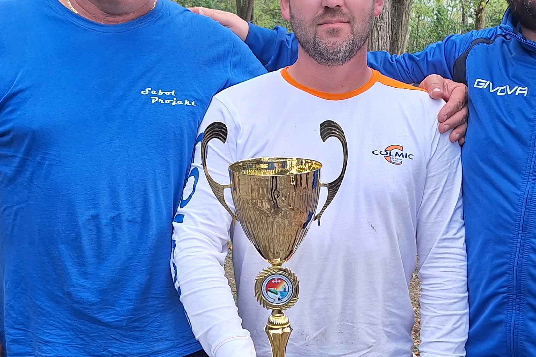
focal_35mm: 60
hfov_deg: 33.3
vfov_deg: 22.5
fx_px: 893
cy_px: 249
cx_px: 311
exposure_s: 1/242
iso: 40
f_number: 1.8
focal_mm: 5.54
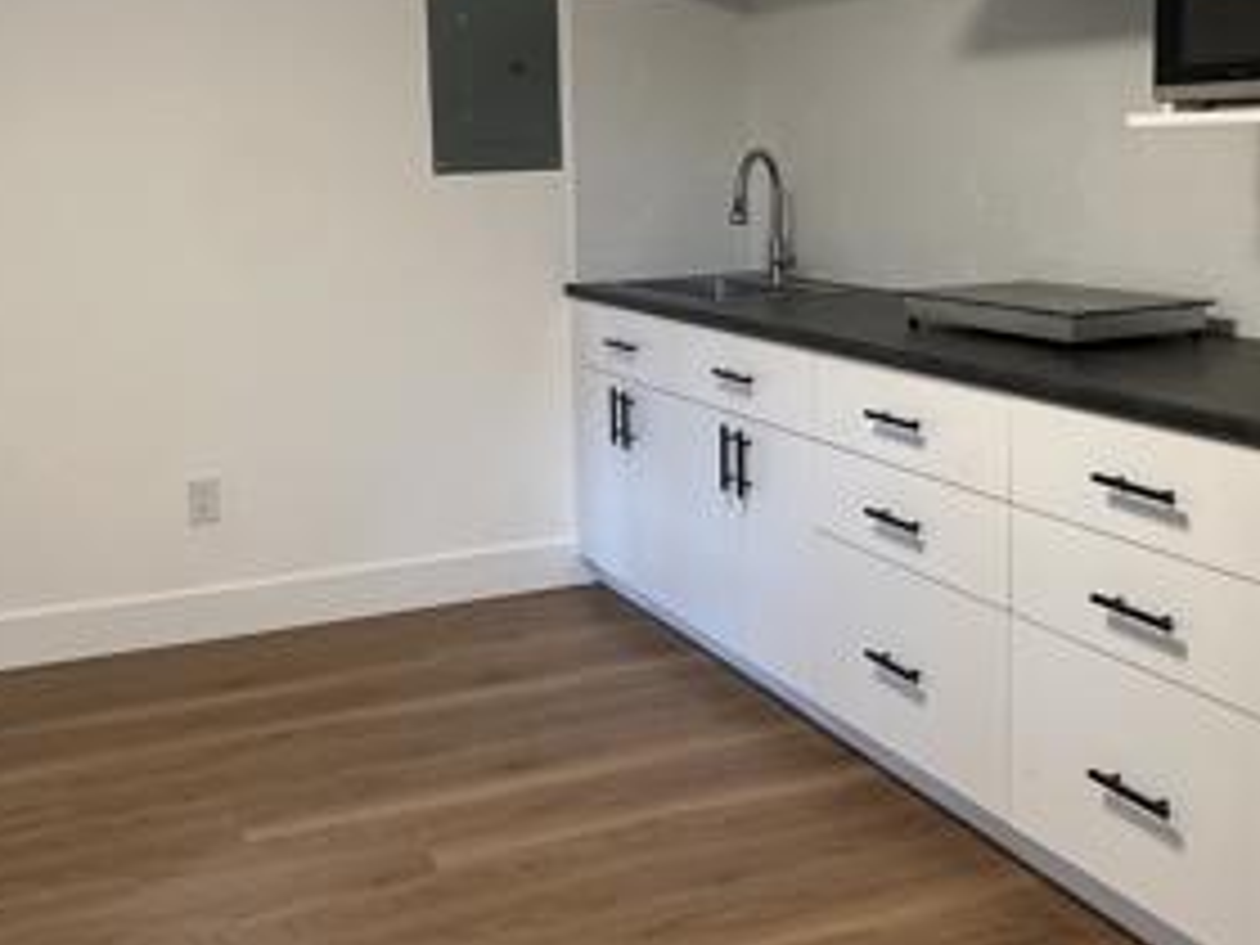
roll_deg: +1.8
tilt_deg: -5.4
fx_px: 1456
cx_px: 544
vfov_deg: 35.5
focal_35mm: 40
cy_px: 284
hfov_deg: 46.7
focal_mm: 2.22
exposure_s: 1/60
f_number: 2.2
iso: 160
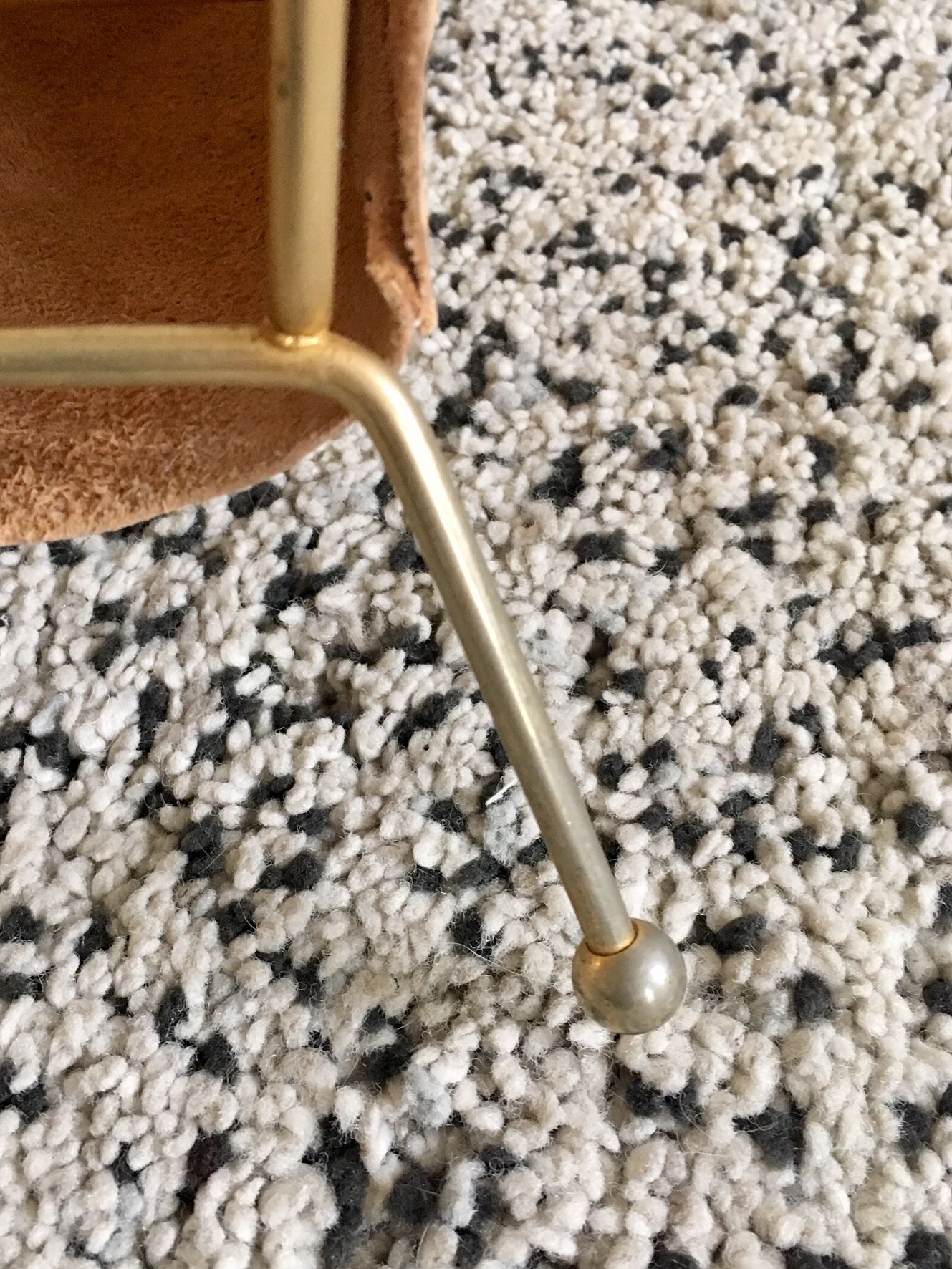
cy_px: 710
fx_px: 1210
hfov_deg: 42.9
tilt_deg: -54.7
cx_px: 436
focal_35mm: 33
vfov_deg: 55.2
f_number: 2.2
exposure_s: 1/20
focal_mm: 4.15
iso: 200
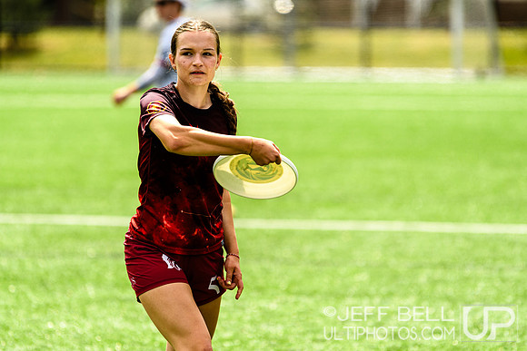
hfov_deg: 6.9
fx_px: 4392
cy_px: 176
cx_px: 264
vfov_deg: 4.6
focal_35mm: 300
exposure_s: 1/2000
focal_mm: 200
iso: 200
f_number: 3.2
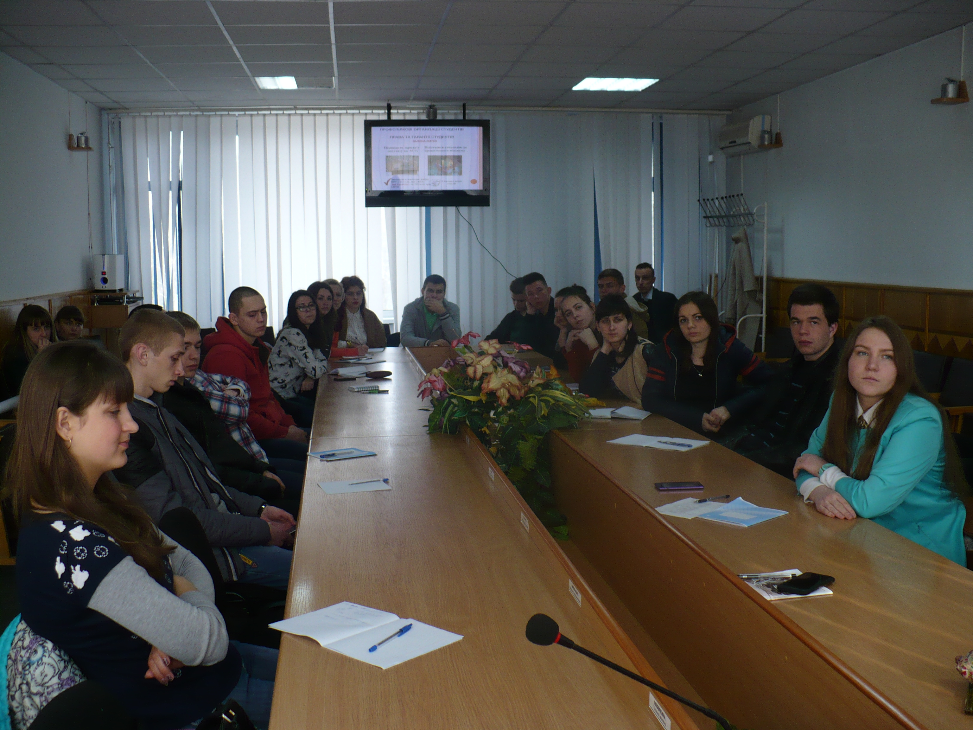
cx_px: 486
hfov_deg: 50.1
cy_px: 365
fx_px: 1040
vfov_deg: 38.7
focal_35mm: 37
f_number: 2.8
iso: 100
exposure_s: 1/40
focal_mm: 6.1
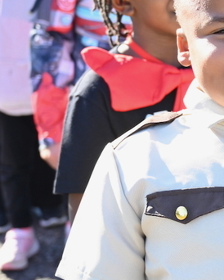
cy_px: 123
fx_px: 977
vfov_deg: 16.3
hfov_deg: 12.2
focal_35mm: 118
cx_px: 370
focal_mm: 42
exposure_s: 1/250
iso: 220
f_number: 4
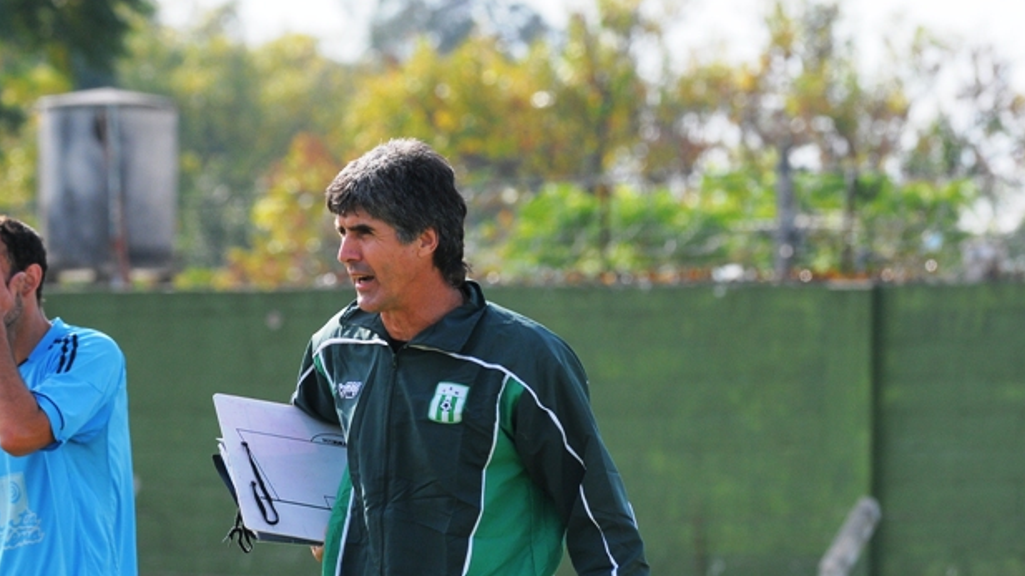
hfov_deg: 3.5
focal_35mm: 610
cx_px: 405
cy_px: 416
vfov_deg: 2.0
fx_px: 16578
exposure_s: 1/500
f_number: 9
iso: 400
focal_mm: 300
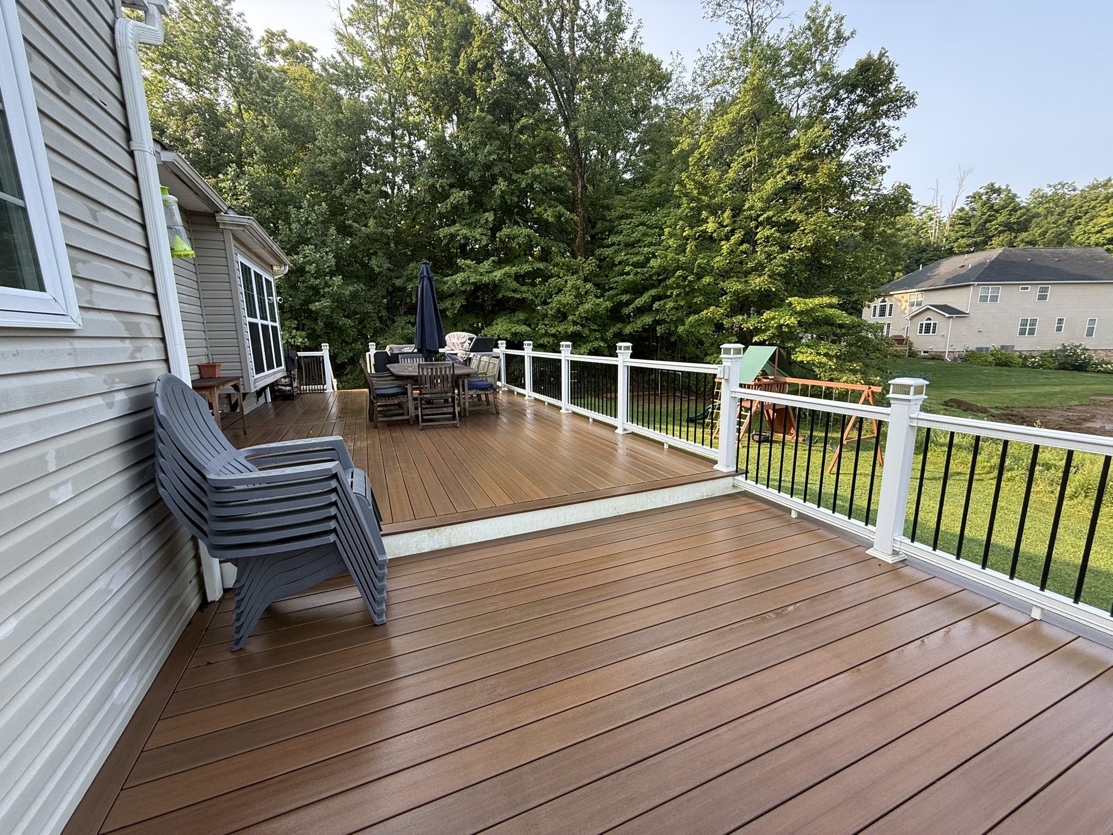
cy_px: 418
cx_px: 556
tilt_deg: -9.1
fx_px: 450
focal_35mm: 14
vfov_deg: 85.7
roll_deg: +0.2
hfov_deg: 102.1
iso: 50
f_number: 2.2
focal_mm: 2.22
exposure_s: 1/197
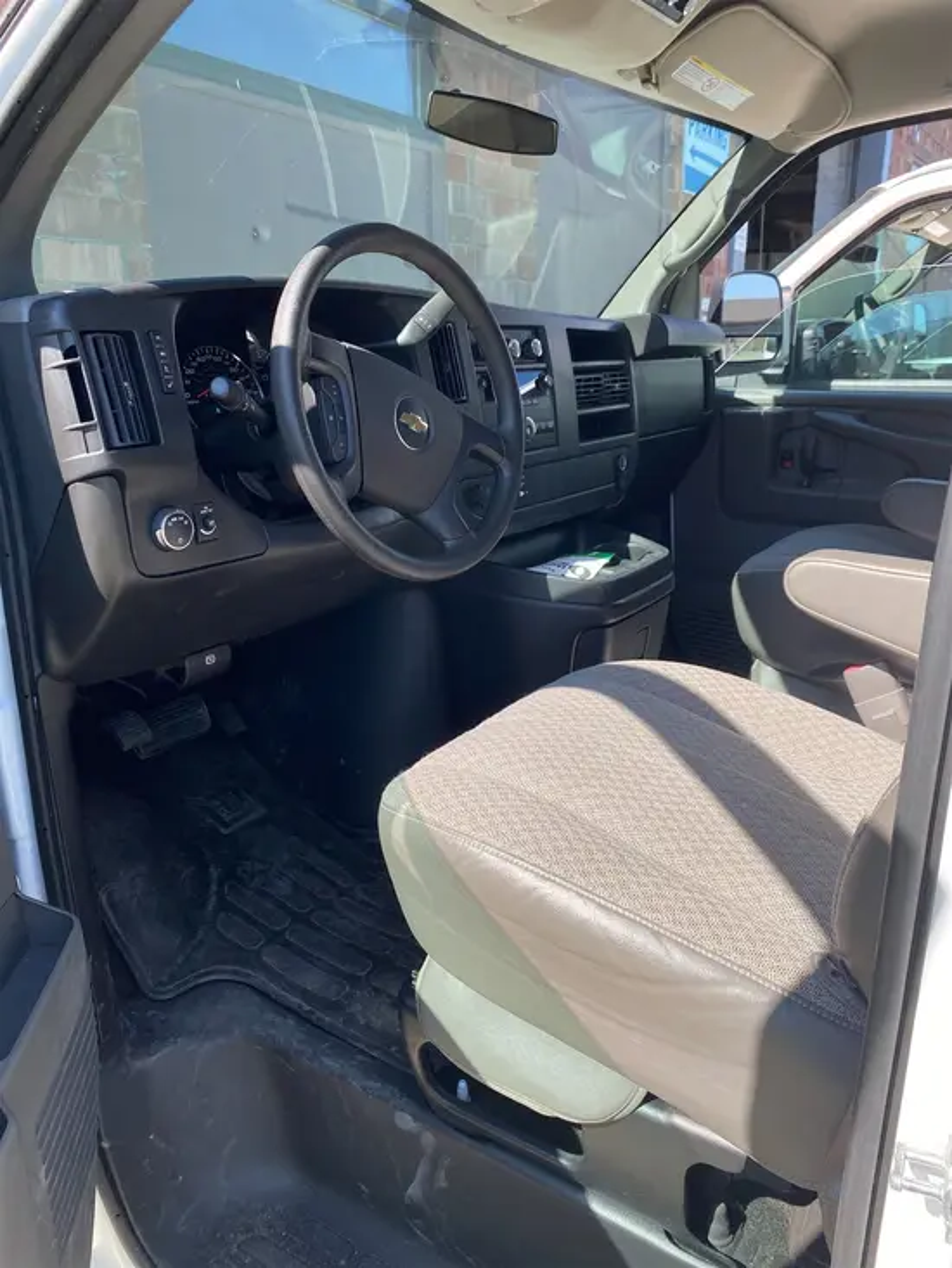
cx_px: 476
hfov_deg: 53.1
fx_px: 953
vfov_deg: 67.3
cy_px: 634
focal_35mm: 26
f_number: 1.8
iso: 32
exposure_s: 1/711
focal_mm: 4.25
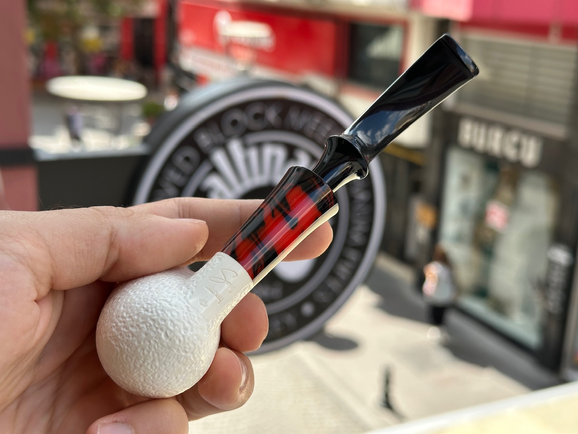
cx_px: 289
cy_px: 217
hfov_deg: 39.7
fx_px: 801
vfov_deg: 30.3
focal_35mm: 48
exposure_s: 1/880
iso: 64
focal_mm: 6.86
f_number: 1.78
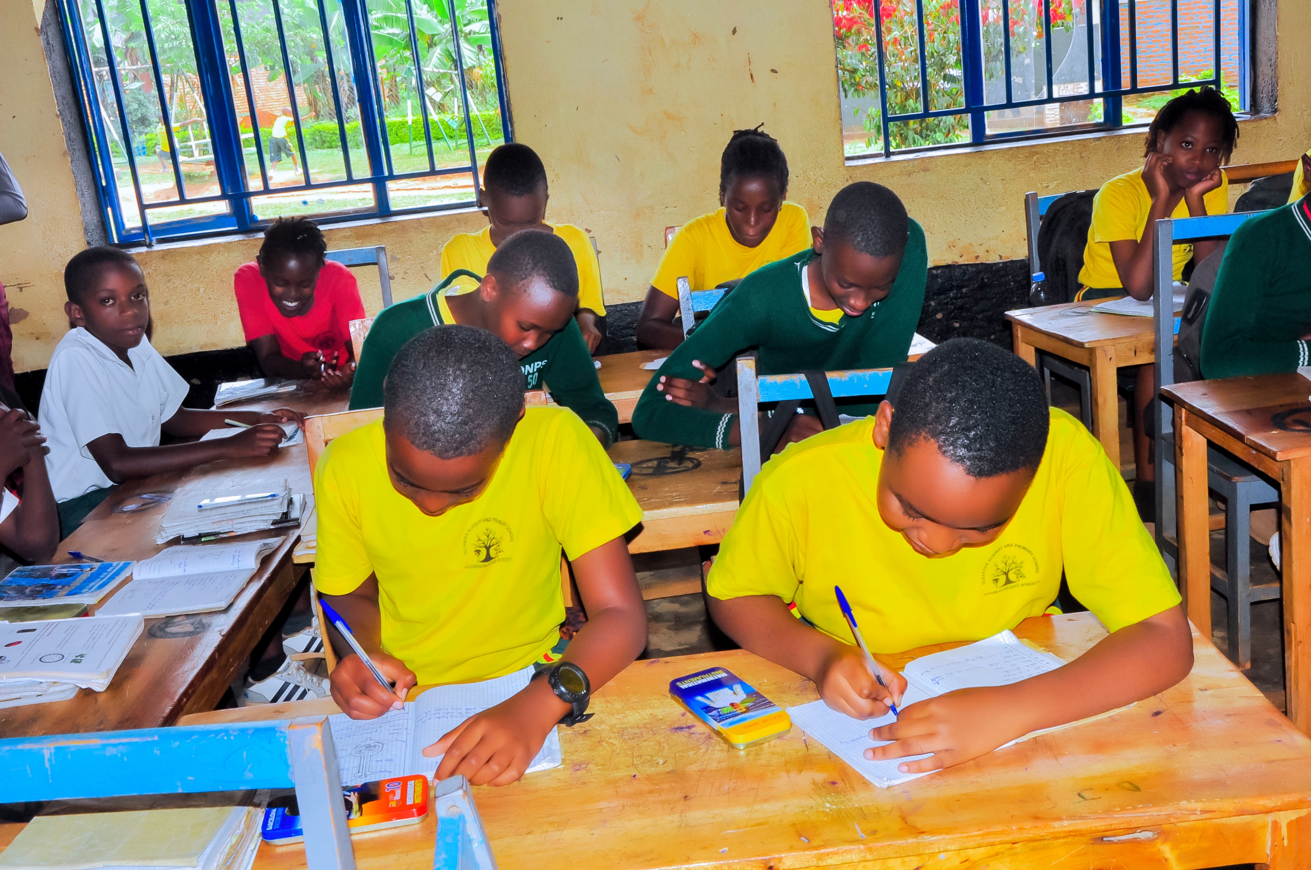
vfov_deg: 35.4
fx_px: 1364
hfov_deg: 51.3
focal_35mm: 38
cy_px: 435
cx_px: 656
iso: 640
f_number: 13
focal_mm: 25
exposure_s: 1/100
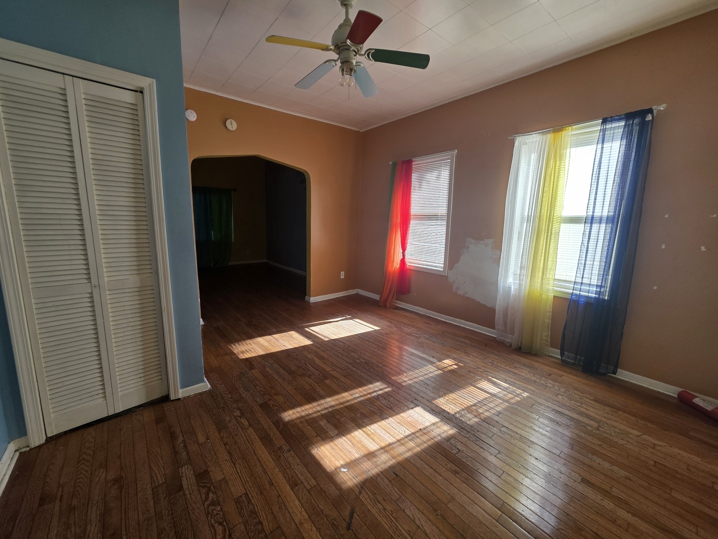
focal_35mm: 13
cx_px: 359
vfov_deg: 89.9
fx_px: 270
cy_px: 270
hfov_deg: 106.2
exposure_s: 1/100
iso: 40
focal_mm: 2.2
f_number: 1.9
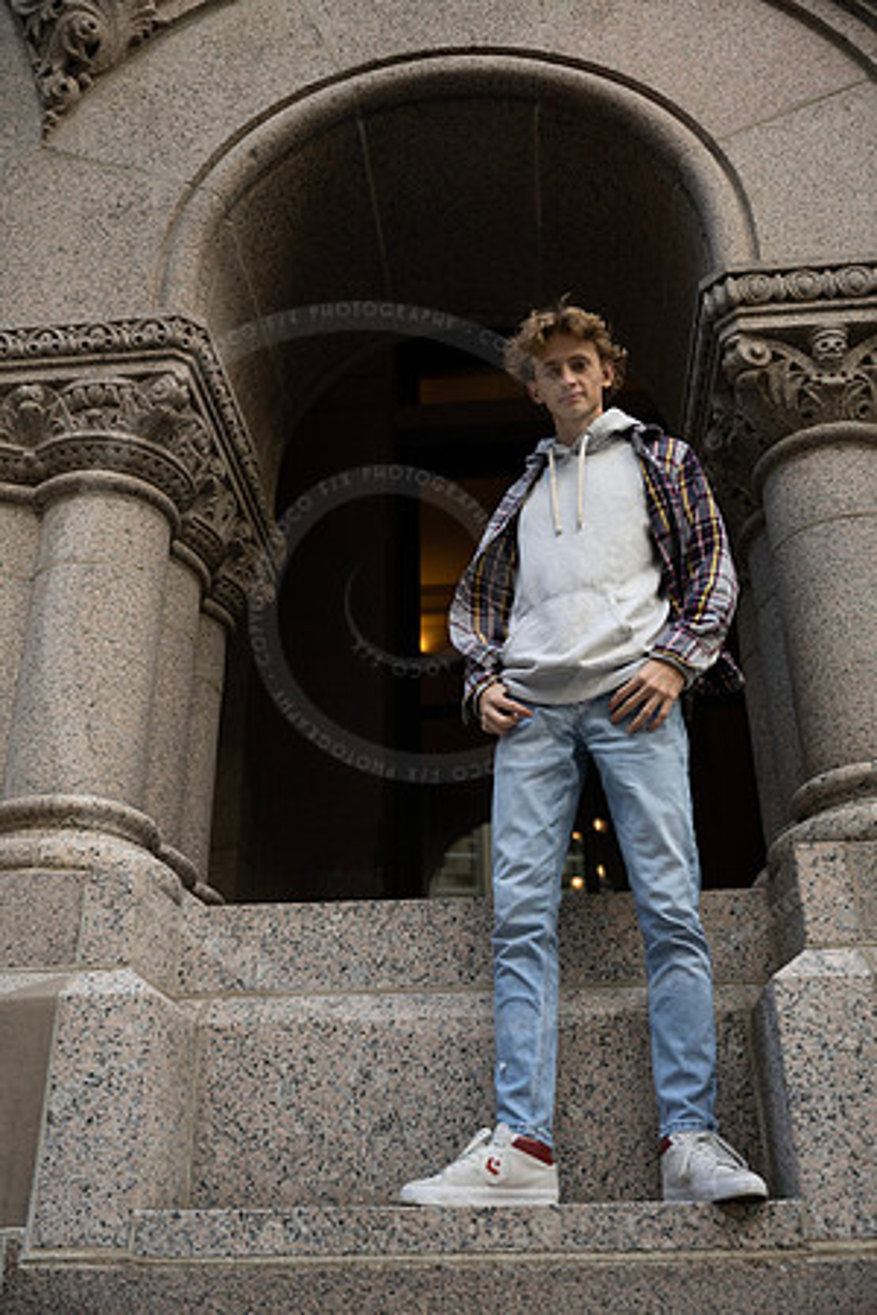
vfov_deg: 56.5
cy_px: 658
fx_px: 1224
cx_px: 438
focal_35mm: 34
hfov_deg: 39.4
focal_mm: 33.5
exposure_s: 1/200
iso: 160
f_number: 2.8
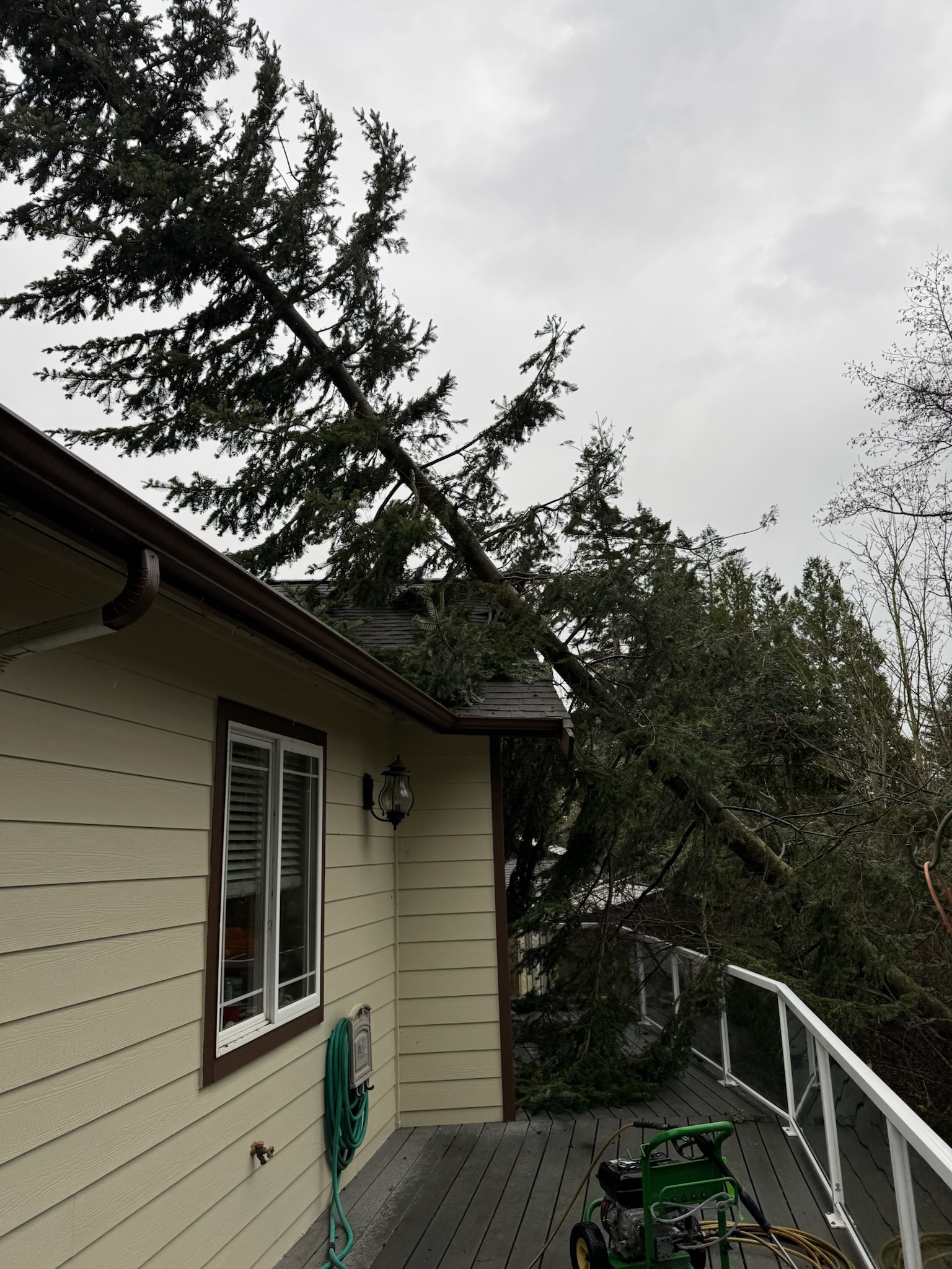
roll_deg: +4.4
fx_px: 880
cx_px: 476
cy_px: 634
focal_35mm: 24
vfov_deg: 71.6
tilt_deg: +15.5
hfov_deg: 56.8
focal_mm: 6.76
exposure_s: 1/448
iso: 80
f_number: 1.78
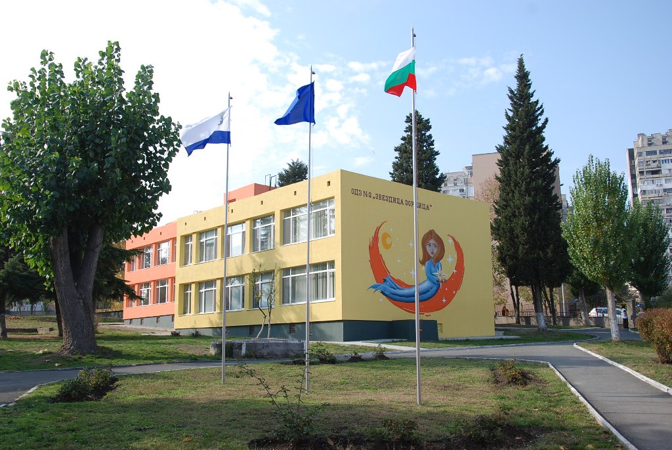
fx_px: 701
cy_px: 225
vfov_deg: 35.6
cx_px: 336
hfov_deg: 51.2
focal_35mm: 38
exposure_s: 1/250
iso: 200
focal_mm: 25
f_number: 8
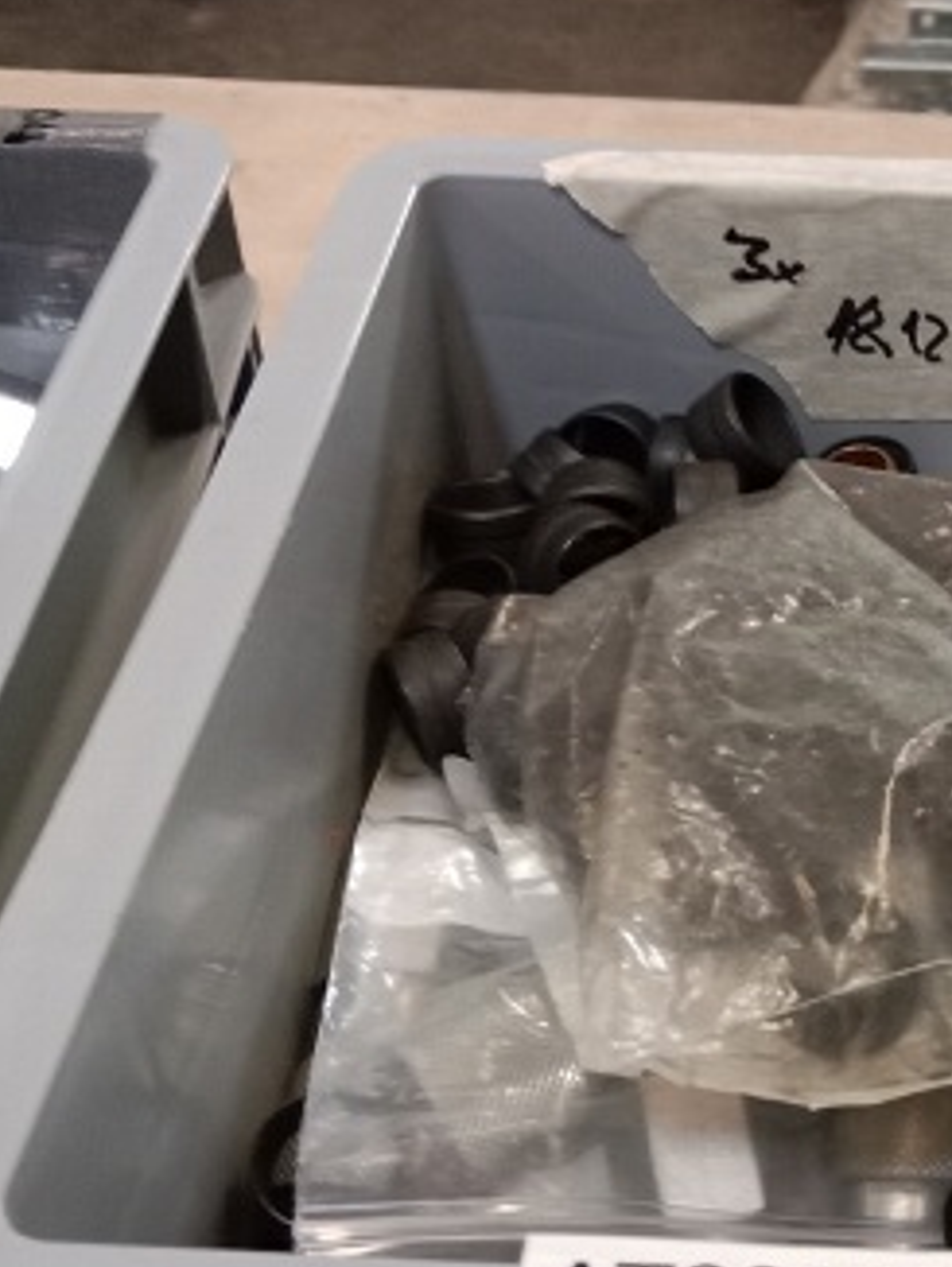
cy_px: 750
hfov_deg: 26.3
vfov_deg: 36.0
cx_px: 921
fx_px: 1941
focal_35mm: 53
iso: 970
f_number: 2.2
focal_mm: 3.65
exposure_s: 1/16.7
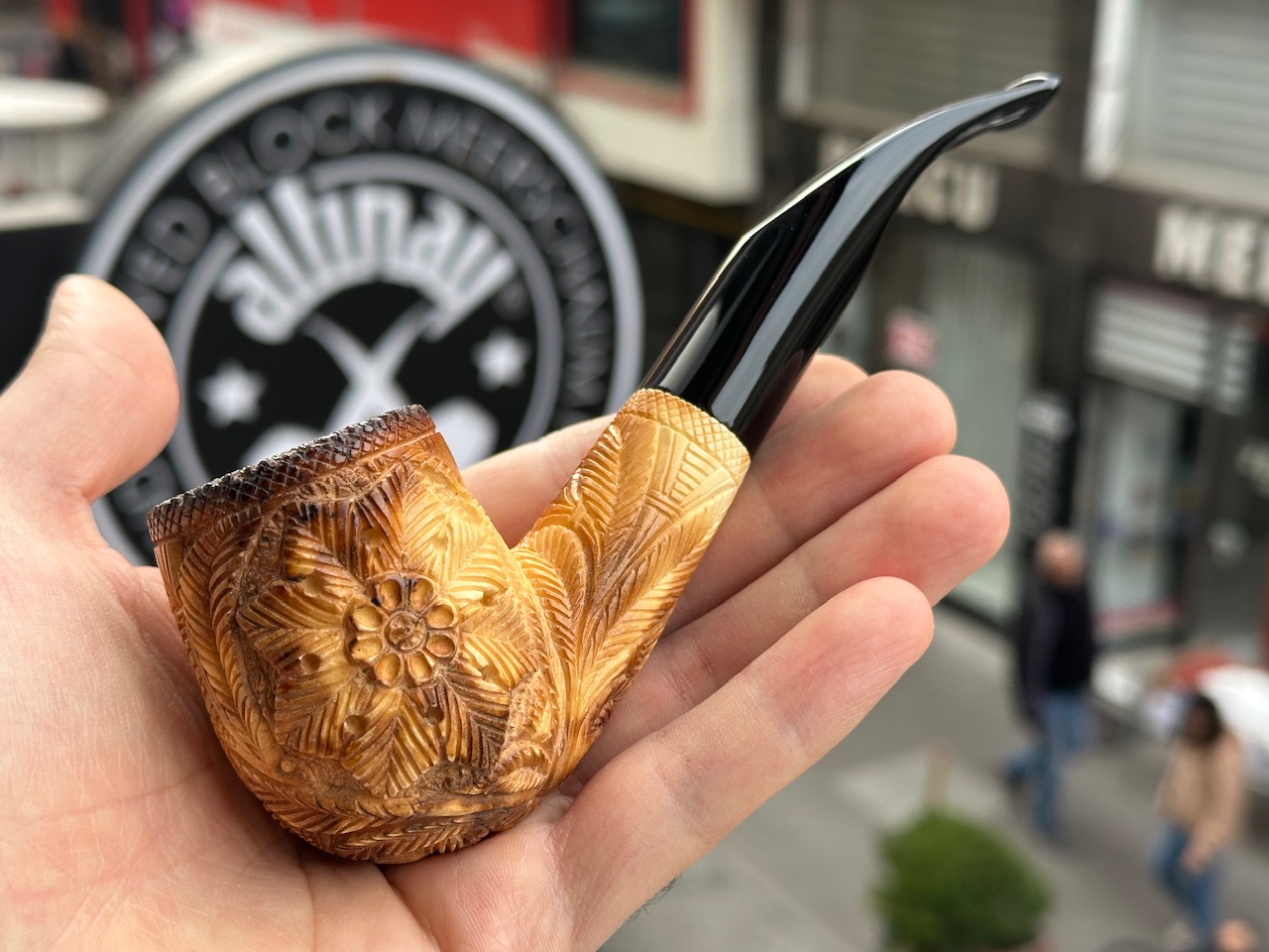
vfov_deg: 30.3
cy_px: 476
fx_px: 1760
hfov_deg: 39.7
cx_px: 634
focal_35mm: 48
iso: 64
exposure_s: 1/467
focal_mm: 6.86
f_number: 1.78
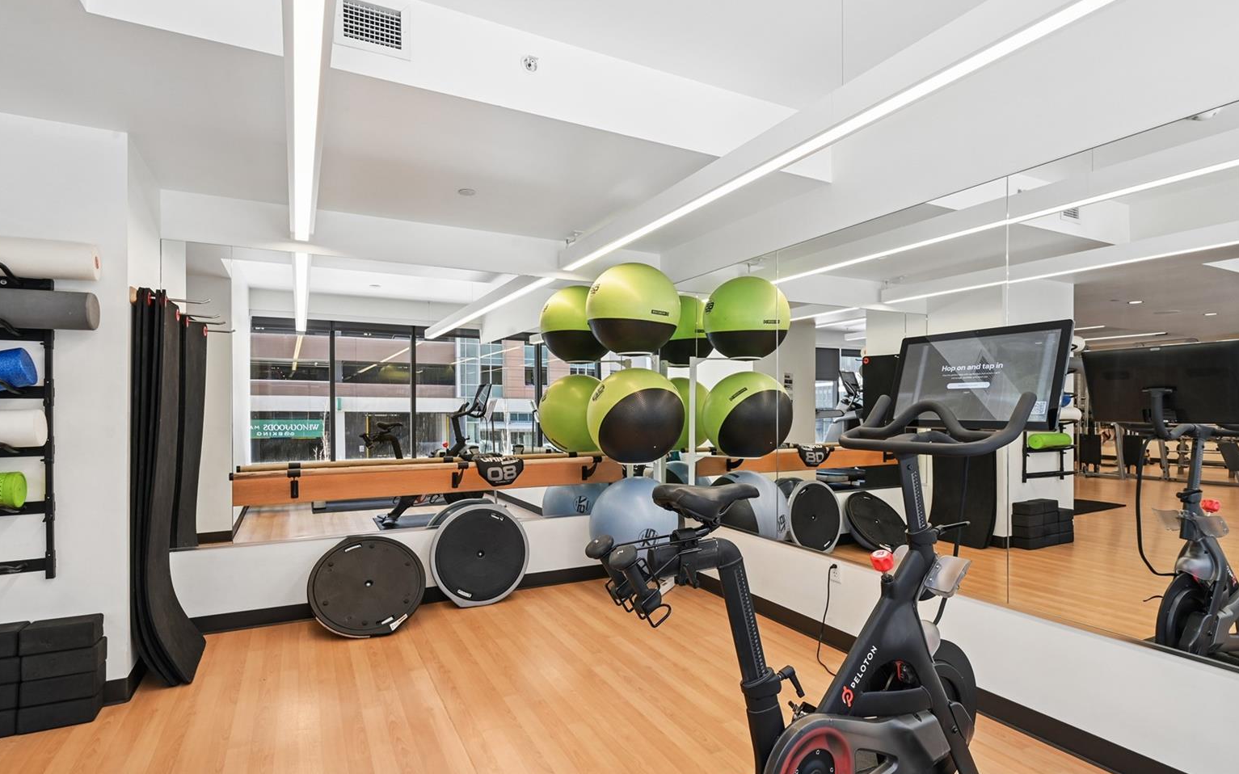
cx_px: 609
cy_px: 421
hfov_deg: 92.6
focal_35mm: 18
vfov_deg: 66.2
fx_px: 592
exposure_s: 1/20
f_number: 10
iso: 400
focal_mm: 16.5
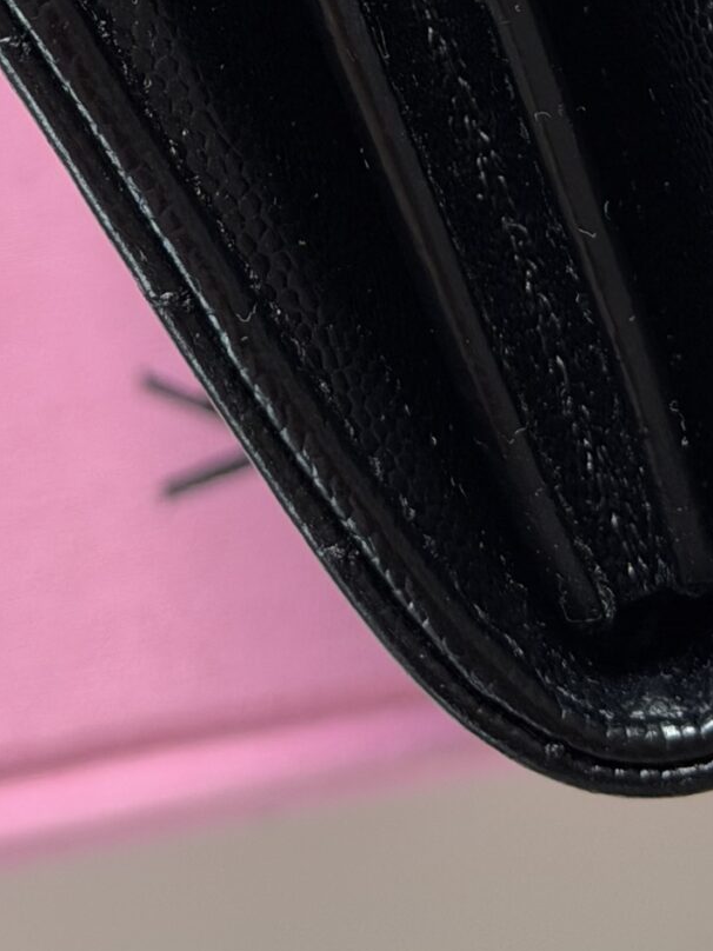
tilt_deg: -87.7
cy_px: -247
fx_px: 4174
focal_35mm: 152
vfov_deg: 12.6
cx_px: 413
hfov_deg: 9.8
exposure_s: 1/61
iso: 100
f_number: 1.78
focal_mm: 6.76
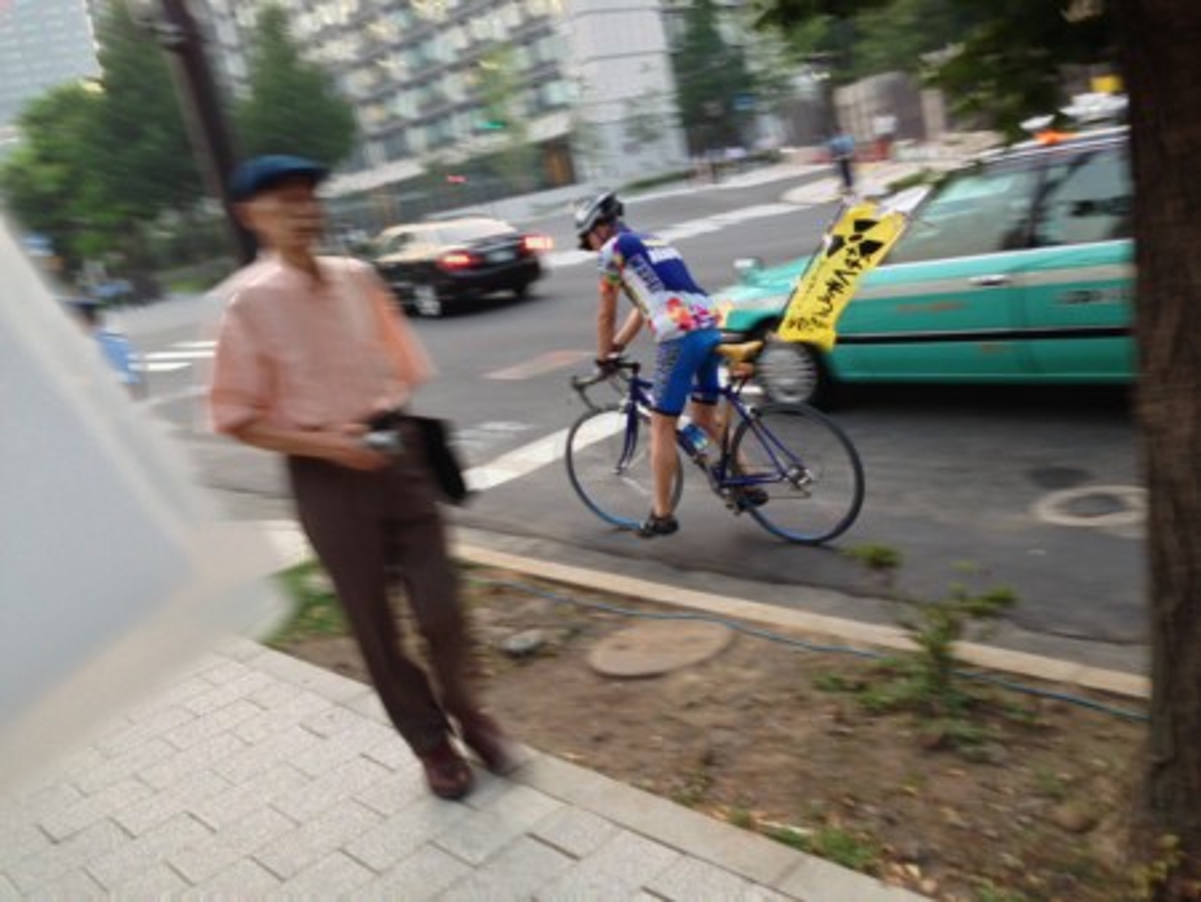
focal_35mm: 33
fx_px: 1146
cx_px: 600
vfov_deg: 43.0
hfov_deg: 55.3
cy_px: 451
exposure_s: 1/20
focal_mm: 4.13
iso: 64
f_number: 2.4
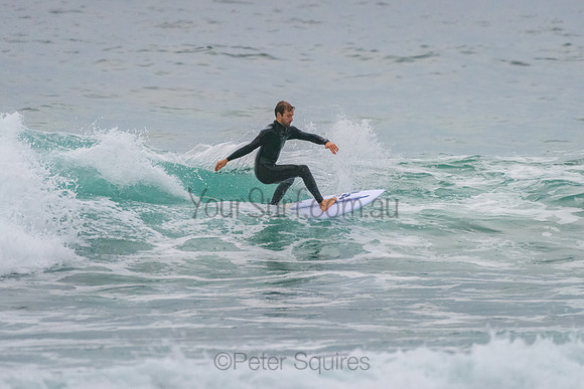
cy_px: 156
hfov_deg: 3.4
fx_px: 9948
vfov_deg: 2.2
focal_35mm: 613
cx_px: 306
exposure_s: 1/1250
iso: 2500
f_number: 5.6
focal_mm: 500
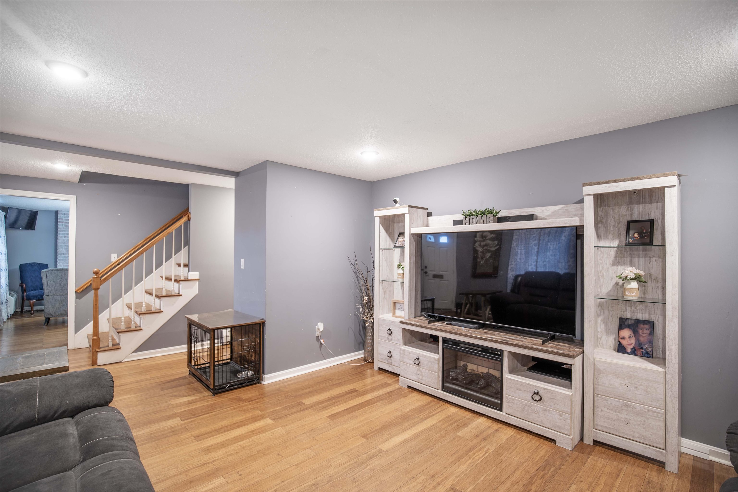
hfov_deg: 96.7
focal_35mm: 16
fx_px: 328
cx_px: 369
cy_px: 246
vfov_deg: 73.7
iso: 100
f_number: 4
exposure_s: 1
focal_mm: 16
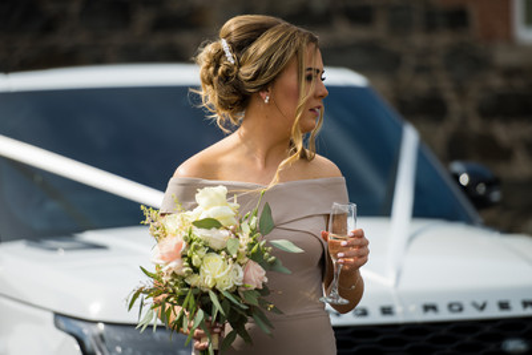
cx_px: 266
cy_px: 178
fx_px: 2883
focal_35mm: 195
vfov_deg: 7.0
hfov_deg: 10.5
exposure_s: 1/1250
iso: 100
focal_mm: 195
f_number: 2.8
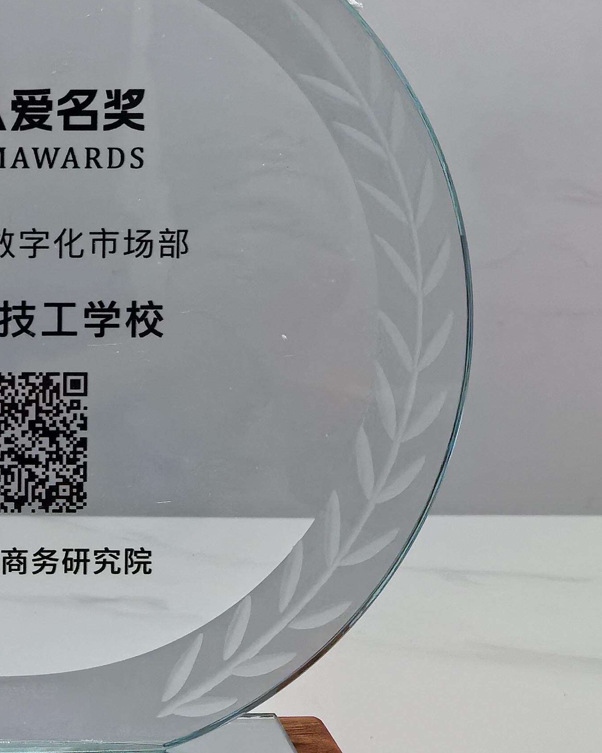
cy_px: 310
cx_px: -11
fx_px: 1426
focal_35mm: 64
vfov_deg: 29.5
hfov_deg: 22.8
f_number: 4
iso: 200
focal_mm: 5.75
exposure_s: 1/33.3
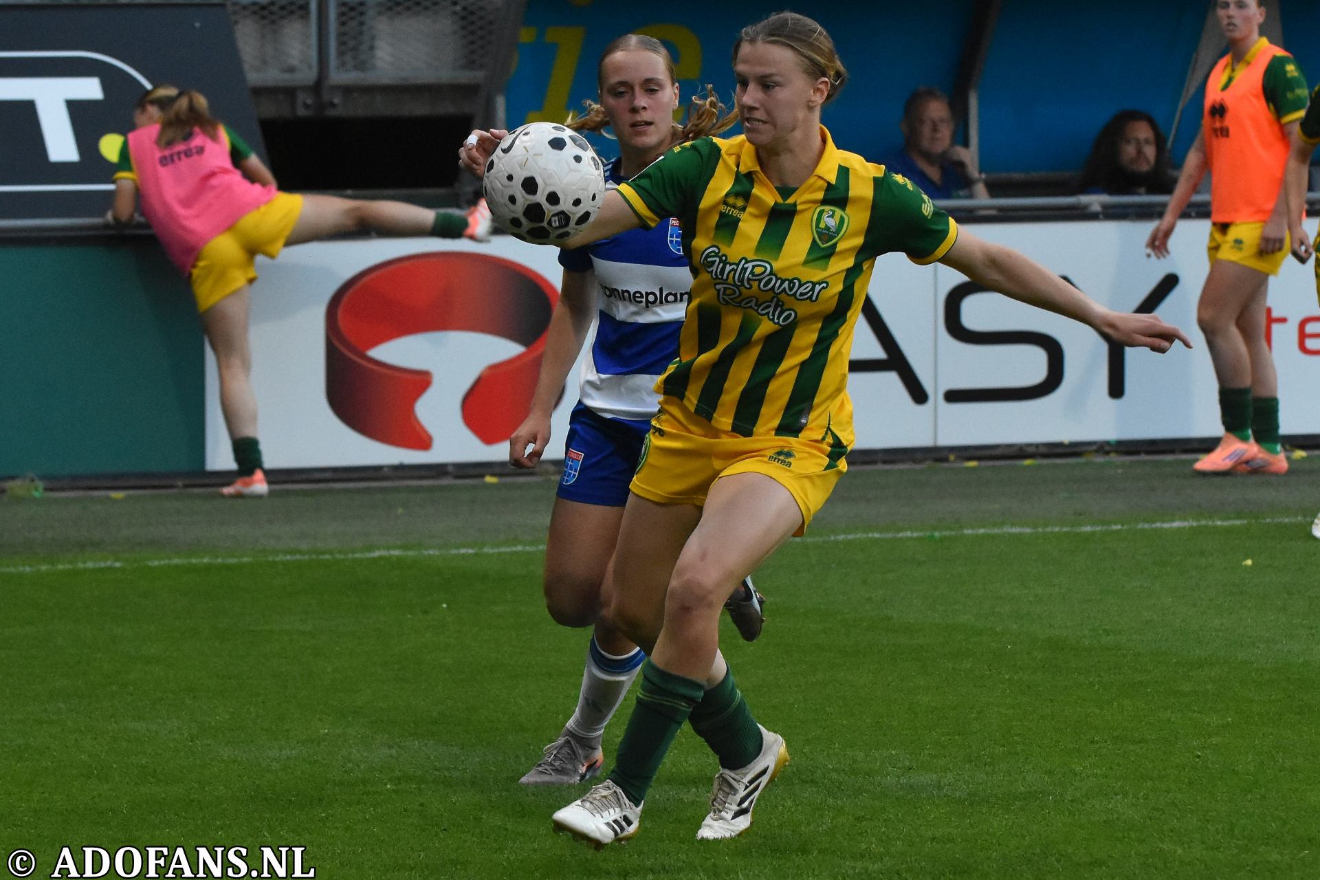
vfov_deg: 8.7
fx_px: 5775
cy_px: 440
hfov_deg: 13.0
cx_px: 660
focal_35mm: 158
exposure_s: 1/1000
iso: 3200
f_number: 4
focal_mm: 105
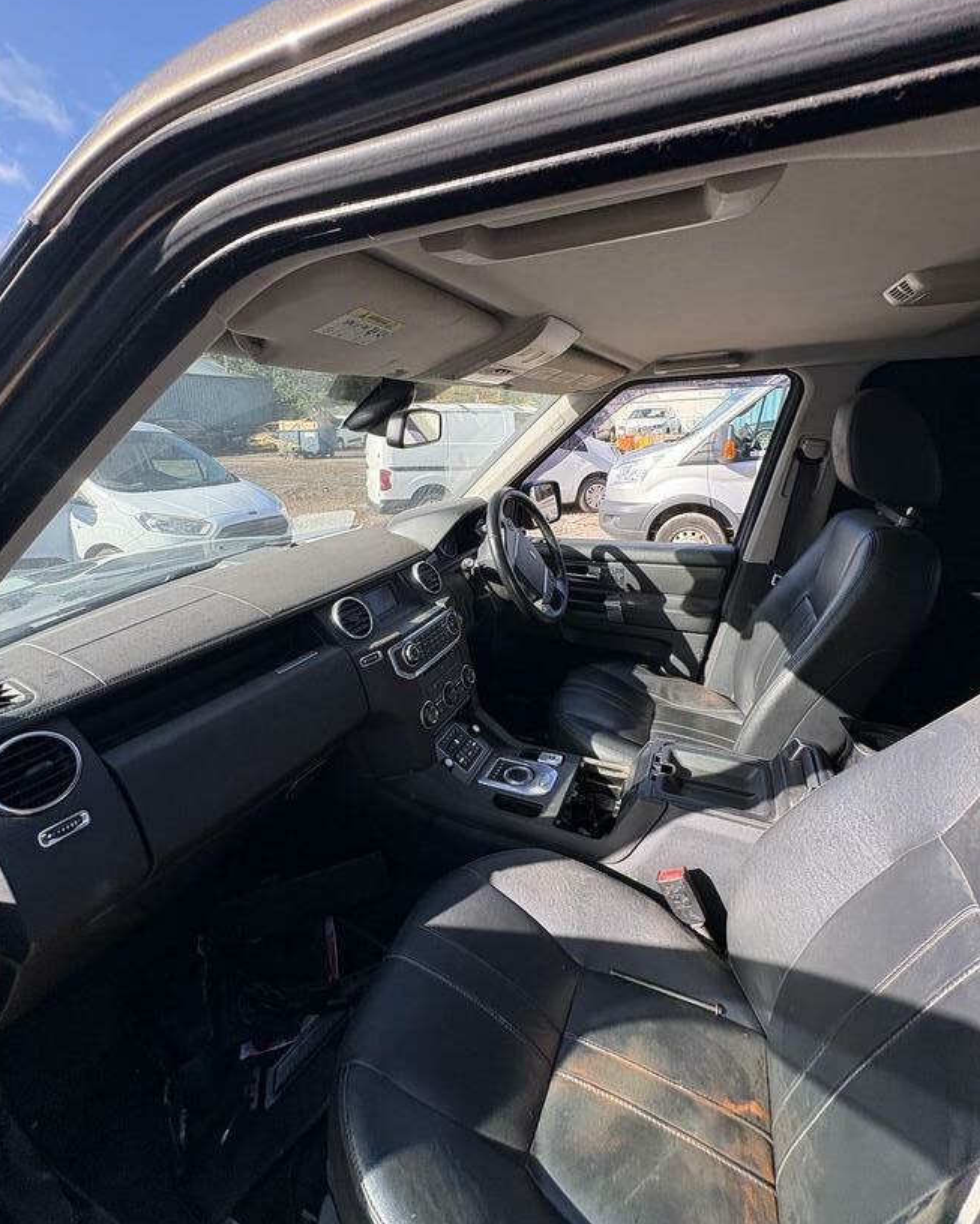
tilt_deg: -21.2
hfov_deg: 84.0
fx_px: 544
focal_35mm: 15
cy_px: 554
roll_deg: +1.0
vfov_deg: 96.5
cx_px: 489
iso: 40
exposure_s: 1/354
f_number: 2.2
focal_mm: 2.22
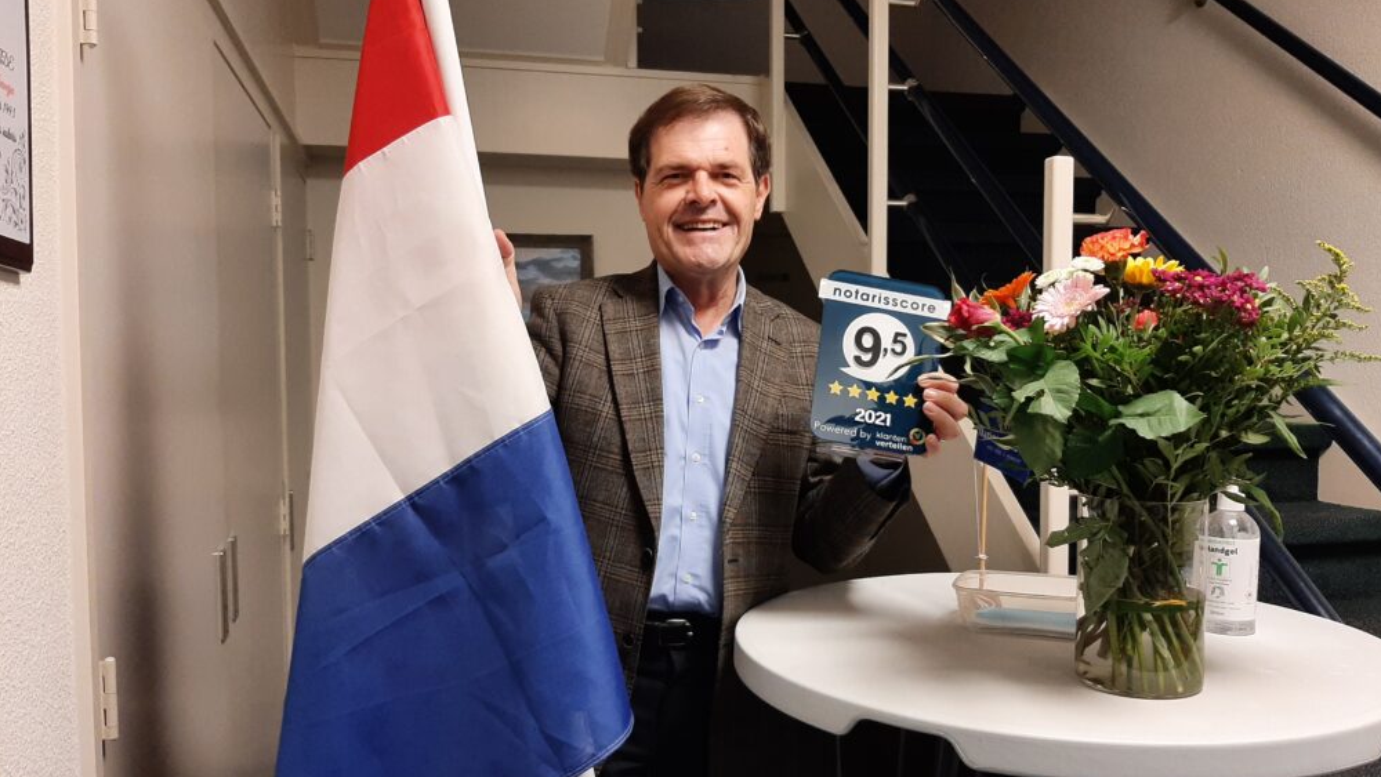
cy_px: 435
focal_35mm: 29
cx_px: 702
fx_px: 1062
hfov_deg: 66.1
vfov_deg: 40.1
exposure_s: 1/50
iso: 100
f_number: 1.7
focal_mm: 3.93
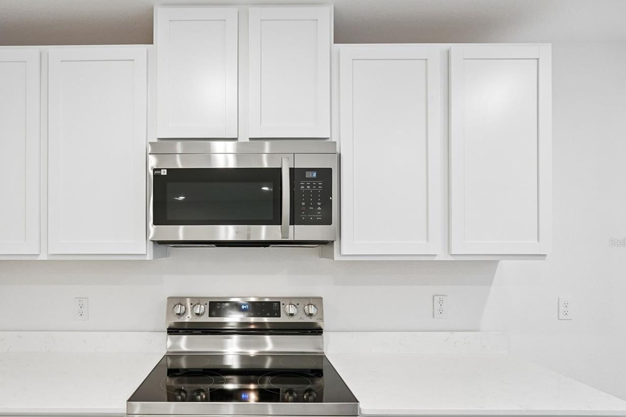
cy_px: 242
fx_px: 365
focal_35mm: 21
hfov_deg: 80.1
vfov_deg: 59.1
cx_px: 244
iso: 400
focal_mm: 16
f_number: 8
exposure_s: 1/15
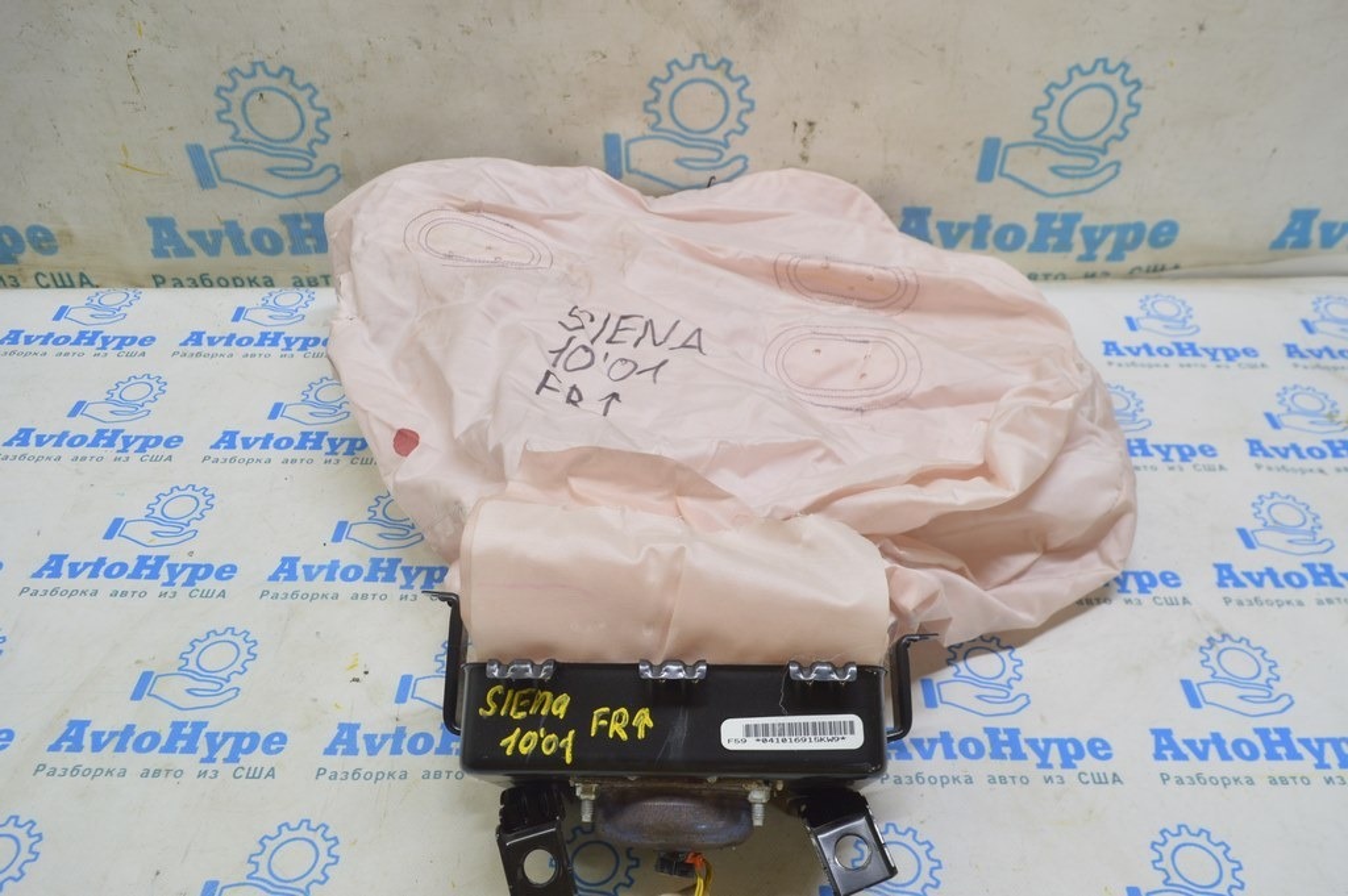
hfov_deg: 67.4
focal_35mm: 27
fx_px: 1010
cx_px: 674
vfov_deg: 47.9
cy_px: 448
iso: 400
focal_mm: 18
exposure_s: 1/20
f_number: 5.6
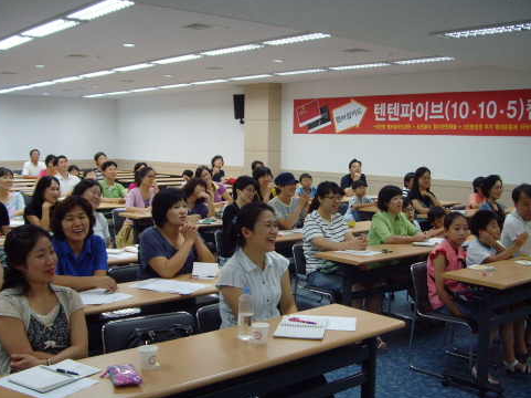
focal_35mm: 43
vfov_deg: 33.6
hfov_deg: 43.9
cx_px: 259
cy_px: 196
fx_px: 659
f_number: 3.5
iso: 200
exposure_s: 1/30
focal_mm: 6.6
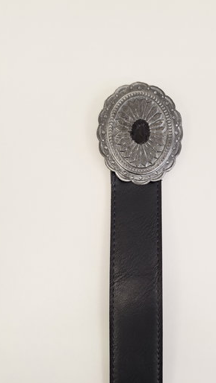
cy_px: 196
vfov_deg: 71.9
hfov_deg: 44.1
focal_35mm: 26
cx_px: 133
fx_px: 265
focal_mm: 5.54
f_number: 1.8
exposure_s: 1/50
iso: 50
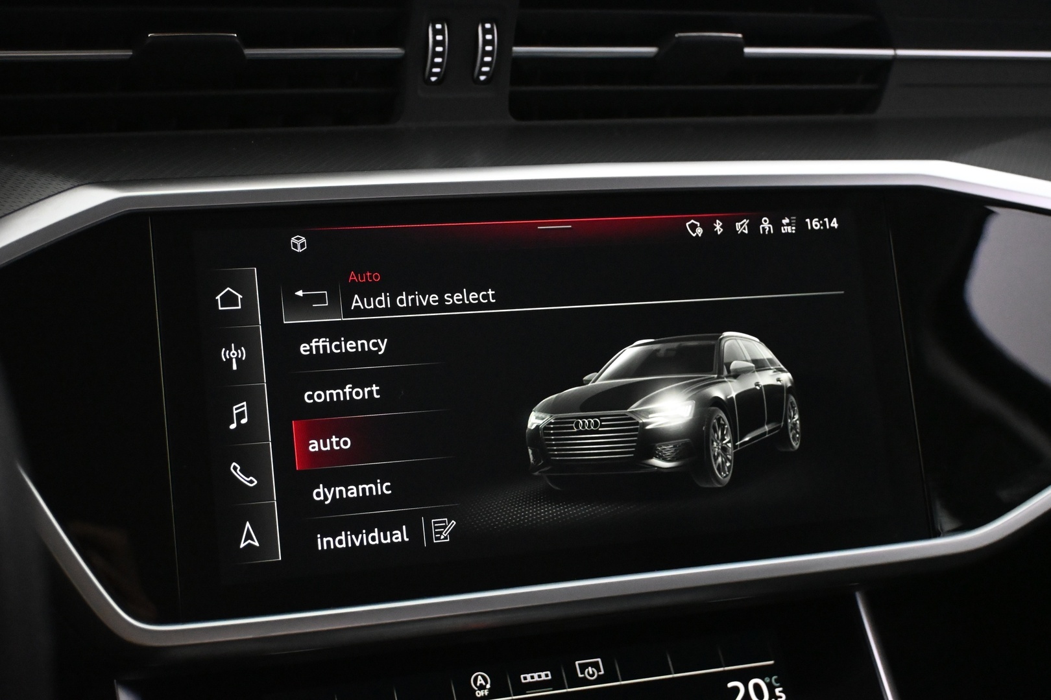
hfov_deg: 37.9
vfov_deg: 25.8
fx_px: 1533
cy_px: 350
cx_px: 526
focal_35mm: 52
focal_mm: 35
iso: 7200
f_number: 5.3
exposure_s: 1/60
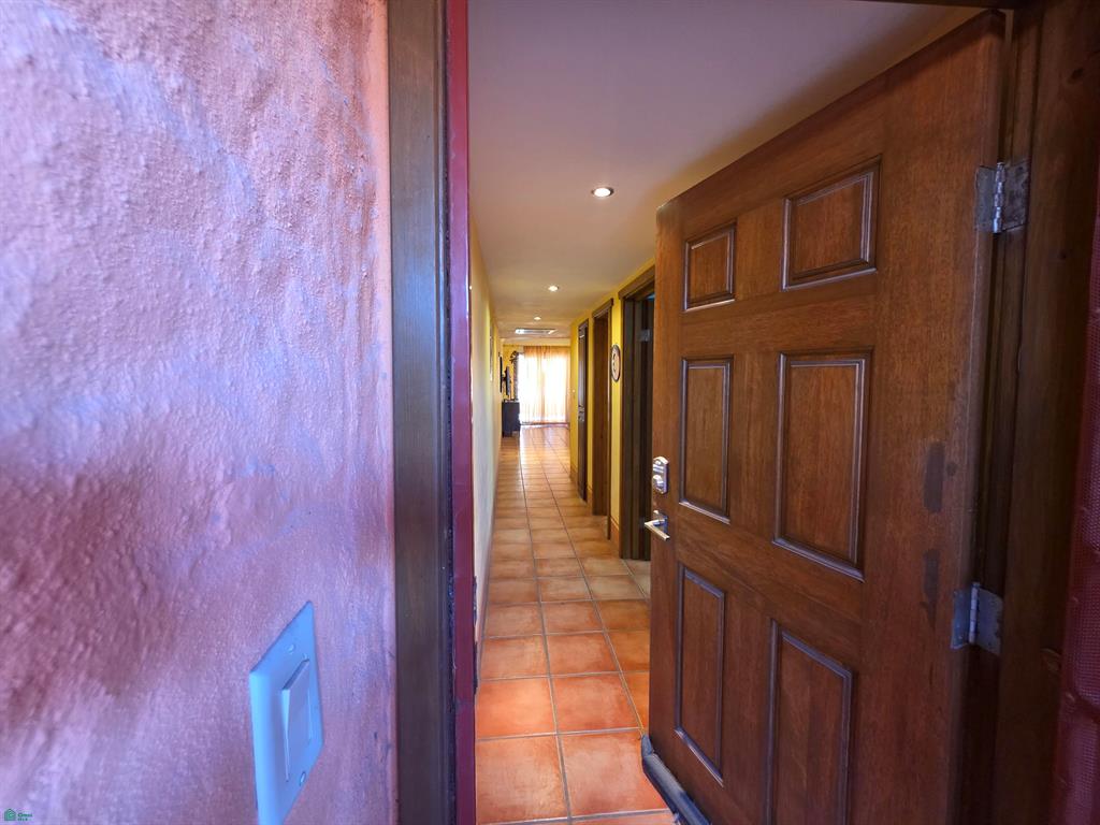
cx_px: 550
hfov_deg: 106.2
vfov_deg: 89.9
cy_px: 412
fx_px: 413
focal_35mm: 13
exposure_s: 1/60
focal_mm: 2.2
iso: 400
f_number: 1.9
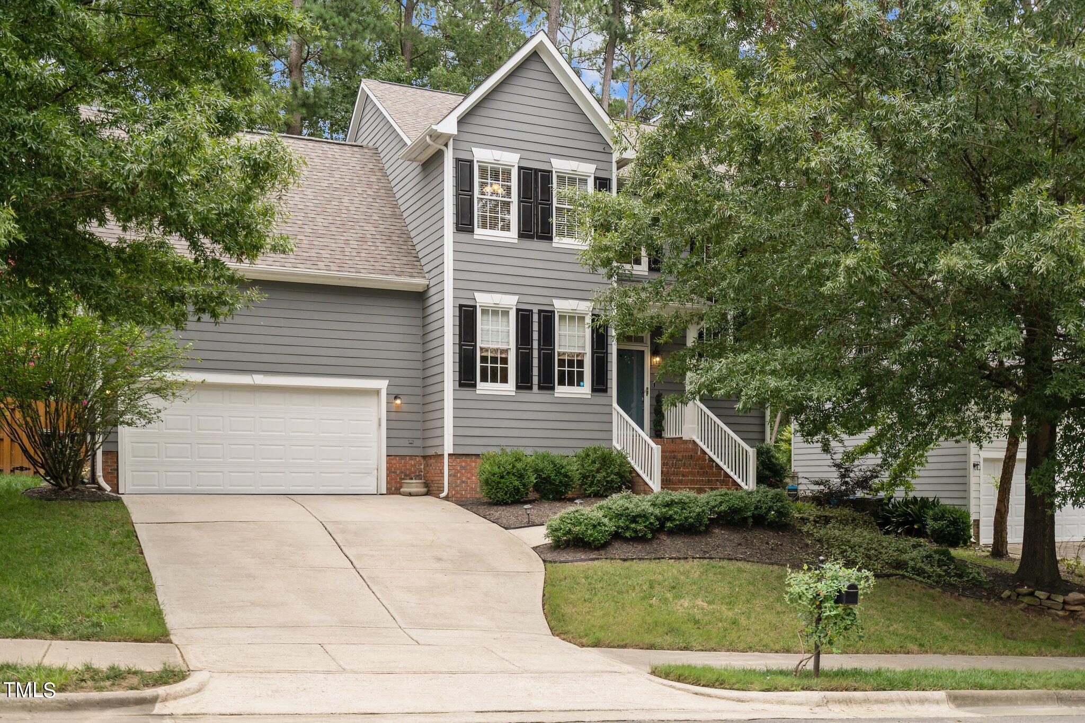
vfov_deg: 37.8
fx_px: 1055
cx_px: 542
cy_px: 362
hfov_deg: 54.4
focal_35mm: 35
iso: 500
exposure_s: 1/200
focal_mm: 35
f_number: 4
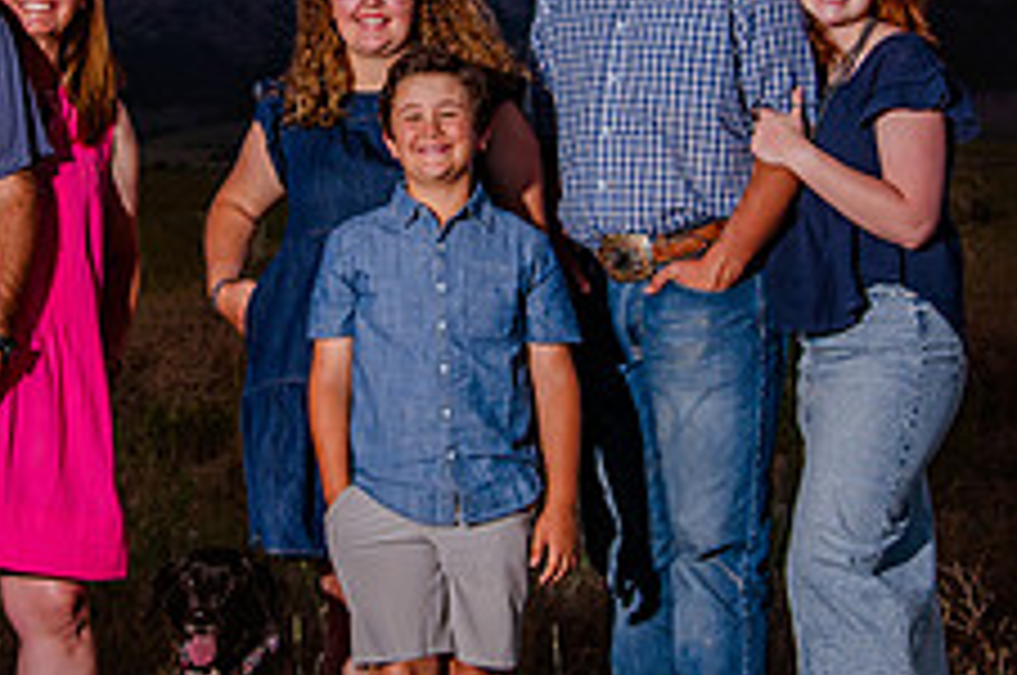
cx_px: 386
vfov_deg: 11.7
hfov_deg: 17.6
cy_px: 112
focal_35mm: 116
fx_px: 3272
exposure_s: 1/160
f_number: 5
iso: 200
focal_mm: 40
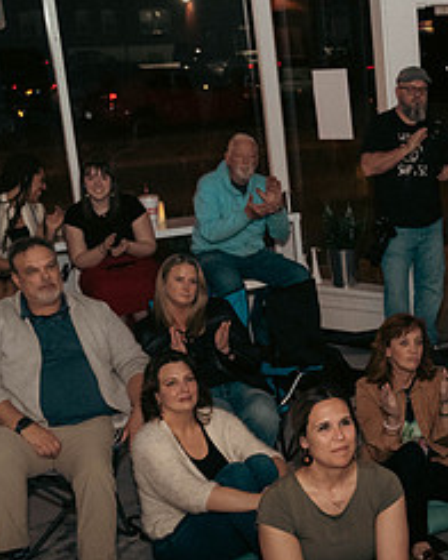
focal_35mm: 66
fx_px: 1094
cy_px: 357
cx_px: 522
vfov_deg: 28.6
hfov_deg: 21.6
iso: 4000
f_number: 4.5
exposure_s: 1/160
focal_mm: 28
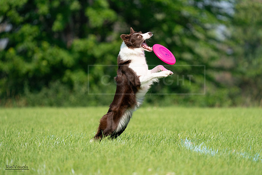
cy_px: 88
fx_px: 2912
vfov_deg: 3.4
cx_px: 131
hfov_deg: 5.2
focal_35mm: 400
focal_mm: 400
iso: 1250
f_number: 6.3
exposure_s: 1/4000
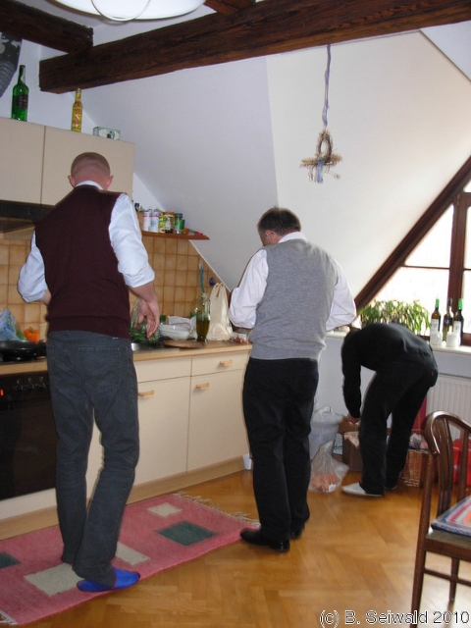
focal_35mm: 38
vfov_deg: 49.0
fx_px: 689
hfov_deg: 37.7
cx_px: 236
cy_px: 314
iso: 205
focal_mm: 6.3
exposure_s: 1/58.6
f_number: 2.9
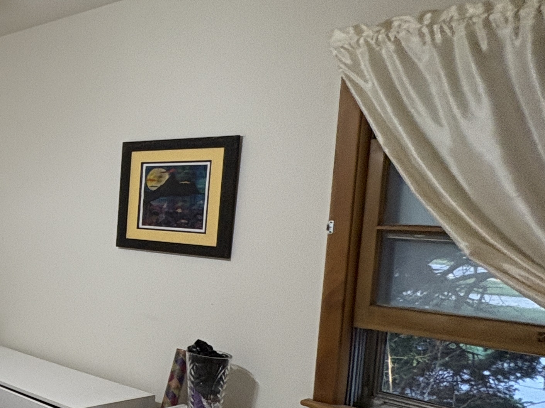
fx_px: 630
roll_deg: +0.7
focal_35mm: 40
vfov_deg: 35.8
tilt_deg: -6.7
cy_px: 249
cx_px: -229
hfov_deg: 30.9
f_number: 2.2
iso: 125
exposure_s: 1/60
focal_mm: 2.22
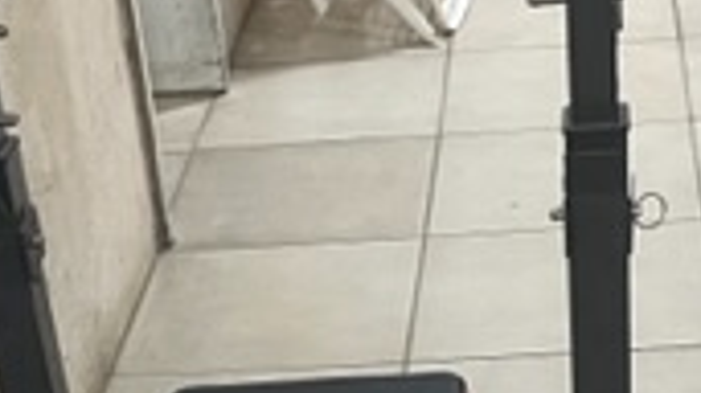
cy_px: 684
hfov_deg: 20.2
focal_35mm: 106
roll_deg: +7.2
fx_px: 1969
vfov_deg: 10.8
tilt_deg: -35.4
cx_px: 381
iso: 200
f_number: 1.6
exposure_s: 1/50
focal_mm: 5.1
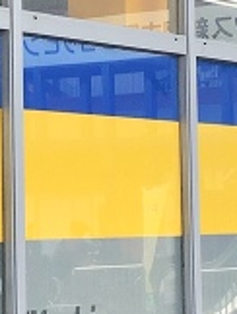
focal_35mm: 170
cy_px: 101
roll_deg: +0.8
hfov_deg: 8.7
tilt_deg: +4.7
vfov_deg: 11.6
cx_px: -17
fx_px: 1548
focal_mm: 4.15
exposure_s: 1/353
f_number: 2.2
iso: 25
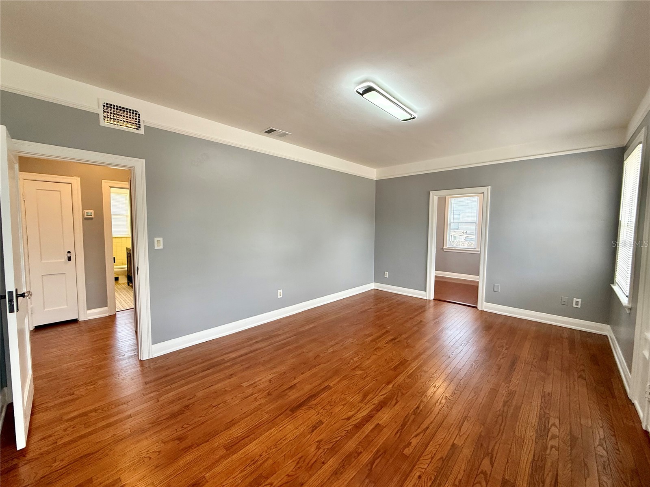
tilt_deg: -2.8
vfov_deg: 85.7
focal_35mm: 14
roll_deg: -0.1
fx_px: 263
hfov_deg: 102.1
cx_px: 325
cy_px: 244
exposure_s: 1/120
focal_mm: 2.22
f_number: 2.2
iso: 160
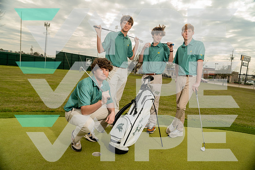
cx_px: 128
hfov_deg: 69.4
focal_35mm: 26
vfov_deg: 49.6
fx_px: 184
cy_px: 85
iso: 250
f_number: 4.5
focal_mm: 26
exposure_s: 1/250
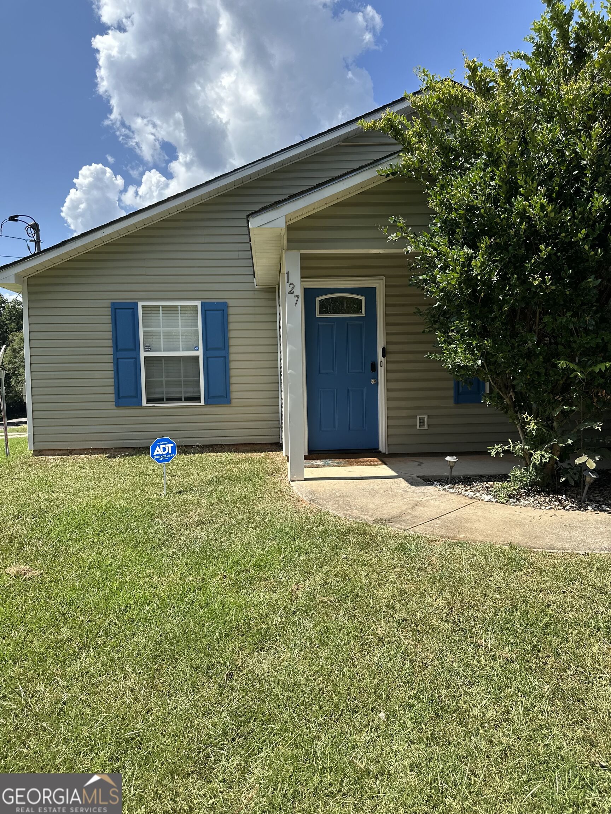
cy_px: 407
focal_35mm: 24
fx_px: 565
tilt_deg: -1.9
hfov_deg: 56.8
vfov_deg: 71.6
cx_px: 306
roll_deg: +0.5
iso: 80
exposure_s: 1/2591
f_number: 1.78
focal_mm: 6.86
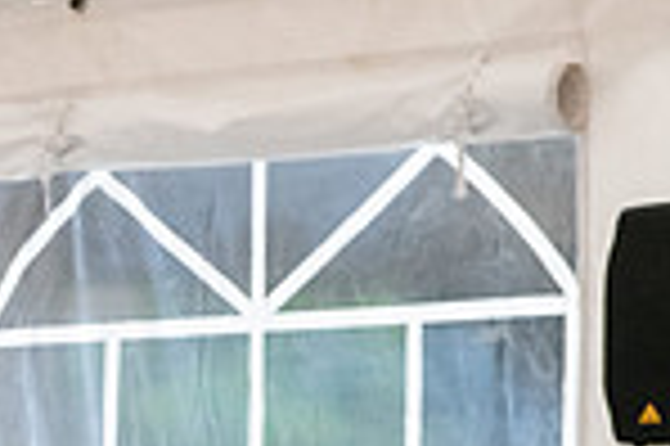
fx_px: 4499
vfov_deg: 5.6
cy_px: 827
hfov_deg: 8.2
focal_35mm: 242
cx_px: -607
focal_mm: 62
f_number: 8
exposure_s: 1/800
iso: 4500
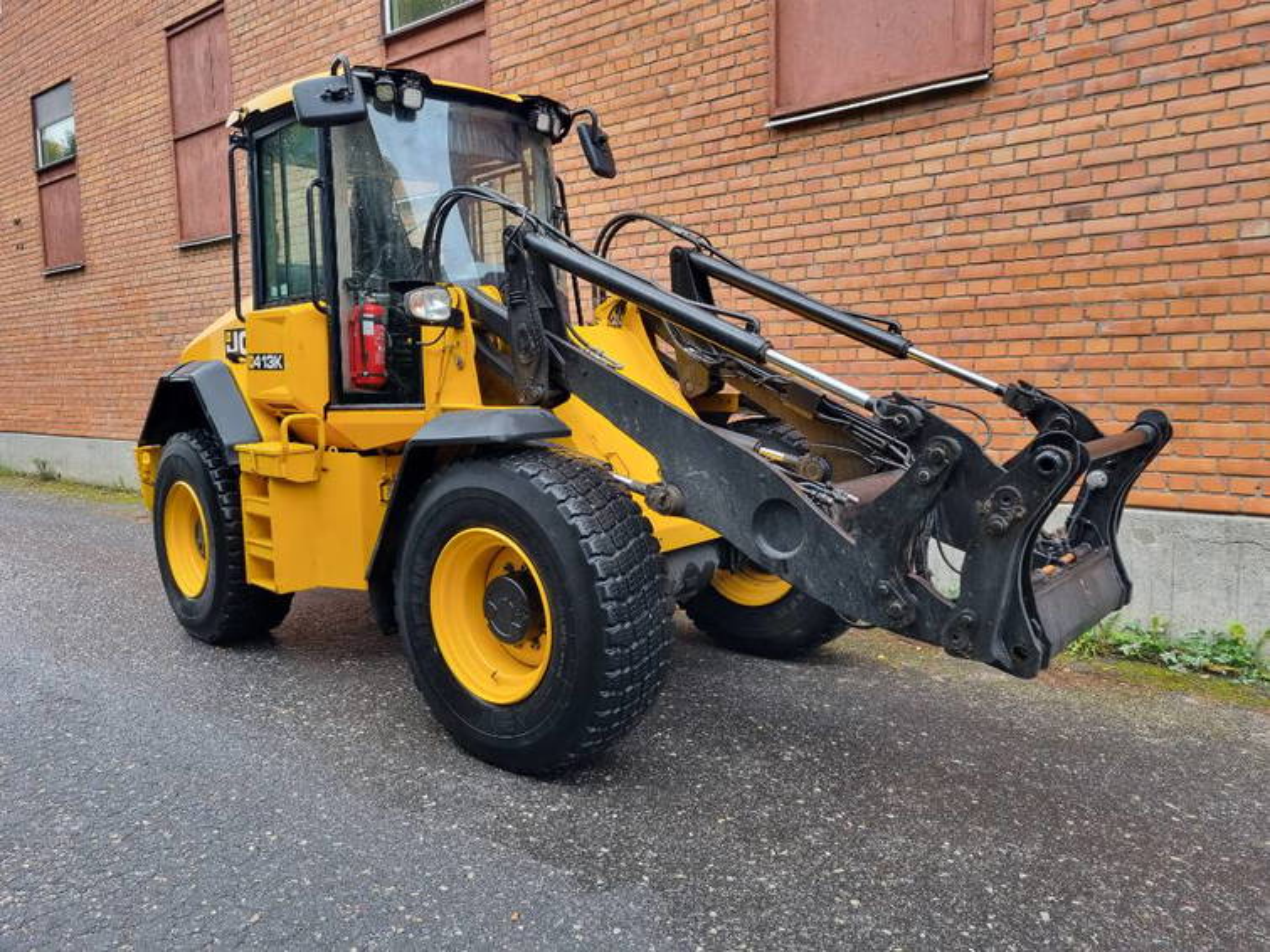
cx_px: 635
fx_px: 954
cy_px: 476
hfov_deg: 67.3
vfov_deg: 53.1
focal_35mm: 26
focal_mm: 5.4
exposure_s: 1/103
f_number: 1.8
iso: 50
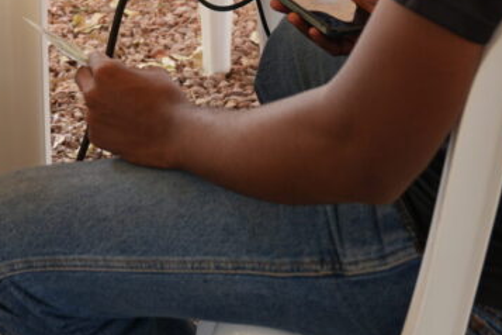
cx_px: 146
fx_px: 1687
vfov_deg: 10.8
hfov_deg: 16.9
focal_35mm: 121
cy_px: -224
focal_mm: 24
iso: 100
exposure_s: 1/100
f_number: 3.2
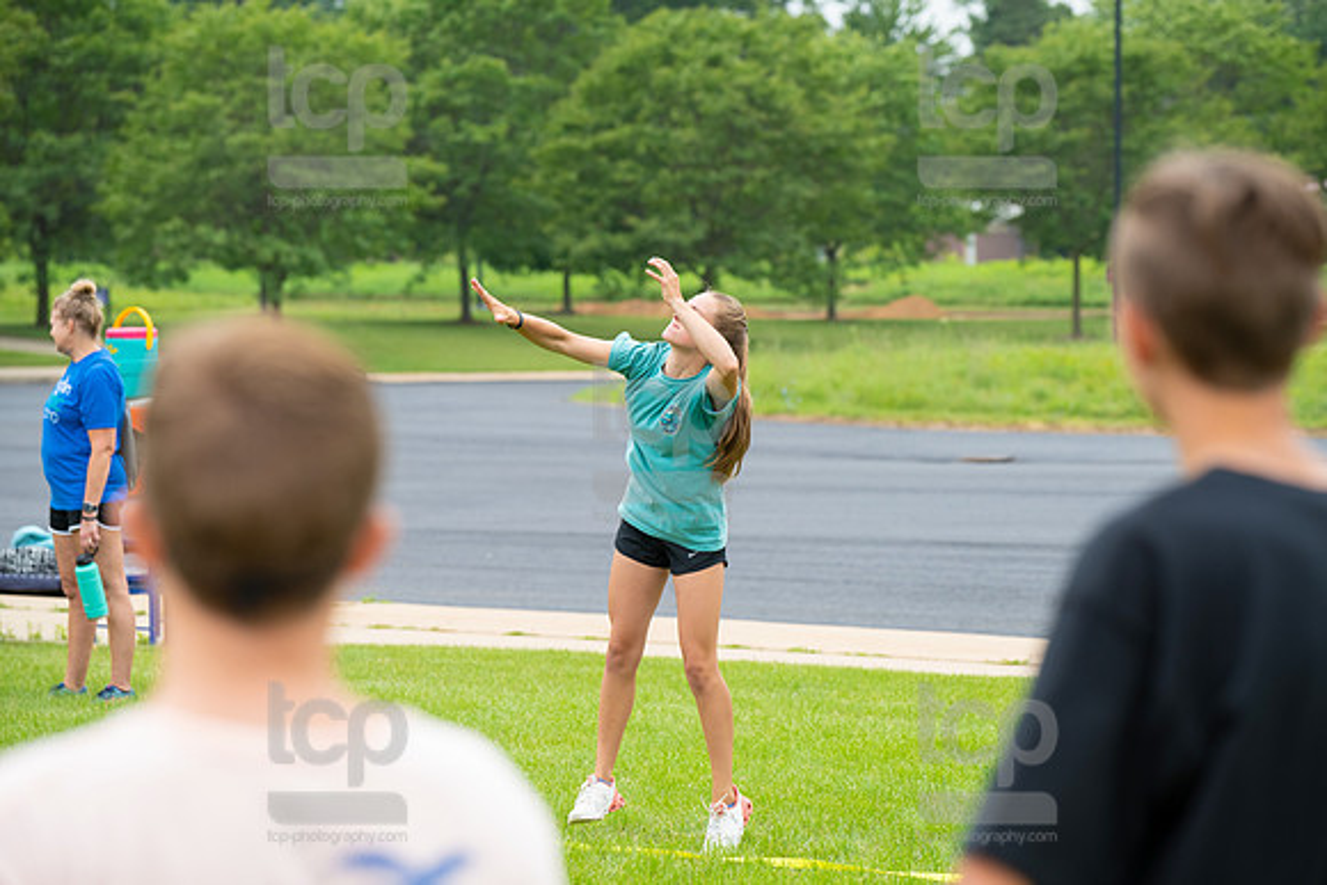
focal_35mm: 135
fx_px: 4977
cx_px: 664
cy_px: 442
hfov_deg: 15.2
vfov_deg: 10.2
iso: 640
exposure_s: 1/1250
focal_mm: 135
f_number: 4.5
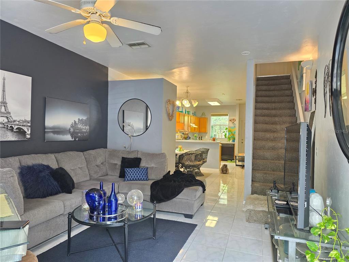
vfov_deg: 58.9
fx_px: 232
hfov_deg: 73.9
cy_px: 131
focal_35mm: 23
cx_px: 174
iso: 500
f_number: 1.7
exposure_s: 1/120
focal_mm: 6.3
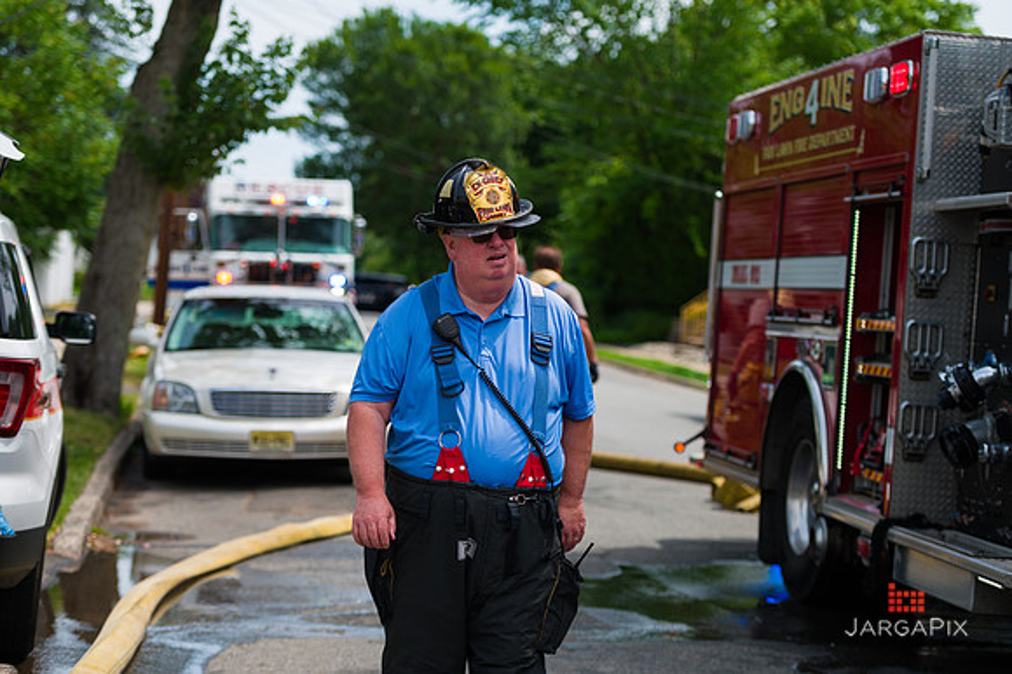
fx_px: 2304
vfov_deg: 16.6
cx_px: 506
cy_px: 337
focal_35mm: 82
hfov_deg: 24.8
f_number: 3.2
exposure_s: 1/2500
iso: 200
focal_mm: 82
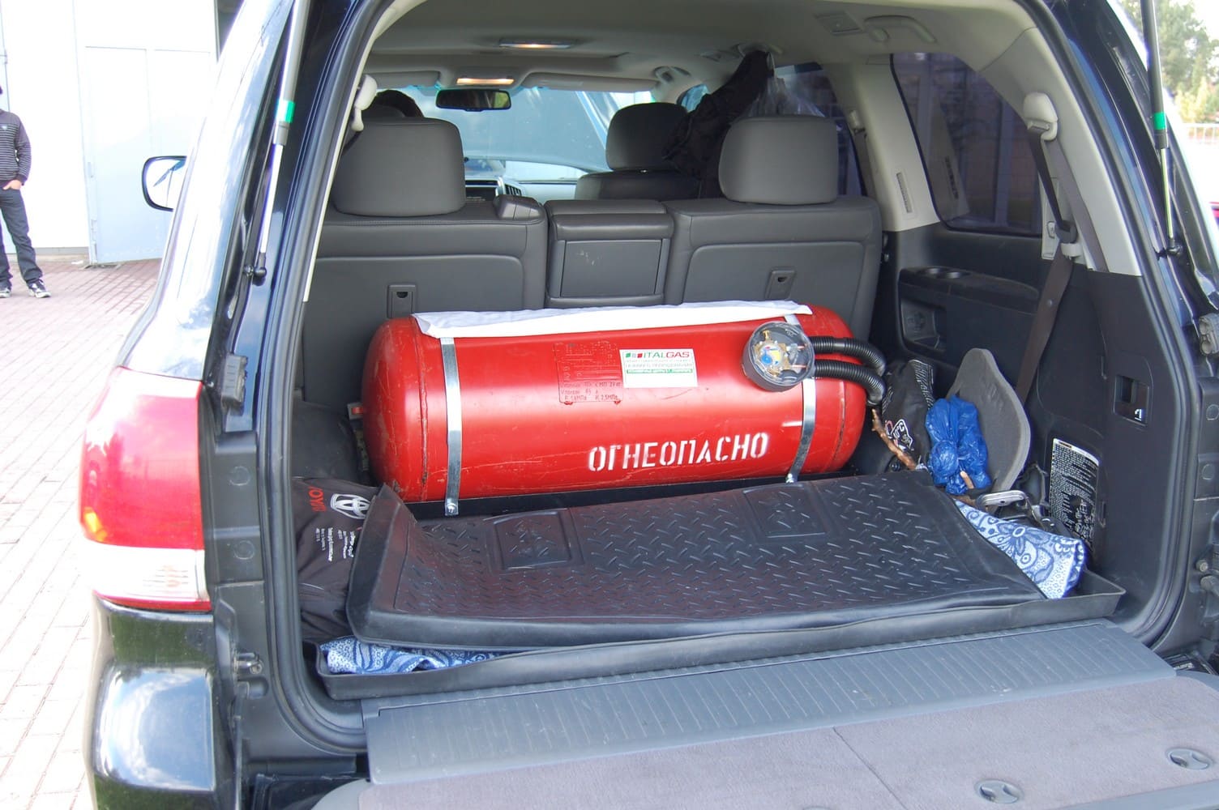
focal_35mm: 36
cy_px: 405
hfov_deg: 53.2
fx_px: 1218
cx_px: 610
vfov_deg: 36.8
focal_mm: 24
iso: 400
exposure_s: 1/80
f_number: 4.5
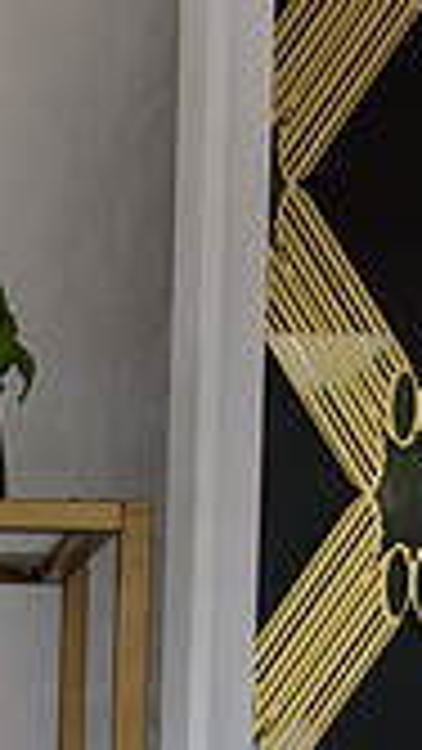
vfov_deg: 23.6
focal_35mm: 82
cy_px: 903
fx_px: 1630
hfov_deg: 14.0
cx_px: -162
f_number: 3.2
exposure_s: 1/800
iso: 200
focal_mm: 29
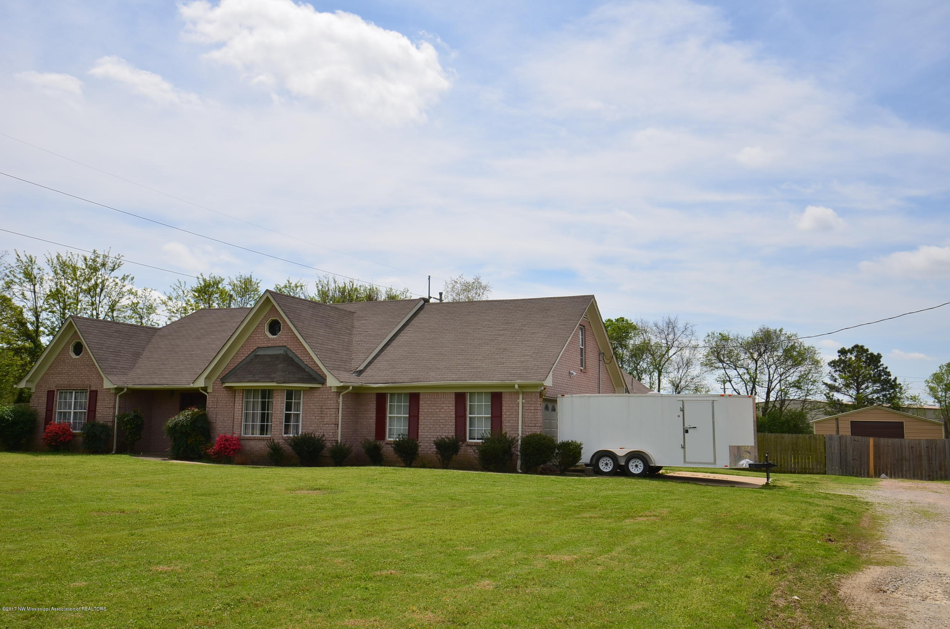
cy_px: 314
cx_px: 475
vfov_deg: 43.4
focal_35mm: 30
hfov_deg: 62.0
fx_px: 790
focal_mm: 20
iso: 100
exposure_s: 1/200
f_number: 13
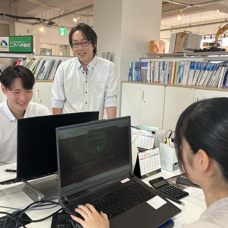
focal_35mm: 34
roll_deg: -2.6
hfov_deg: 48.3
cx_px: 99
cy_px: 116
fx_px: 253
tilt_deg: -10.1
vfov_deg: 48.4
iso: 80
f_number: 1.8
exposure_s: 1/105
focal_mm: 3.99
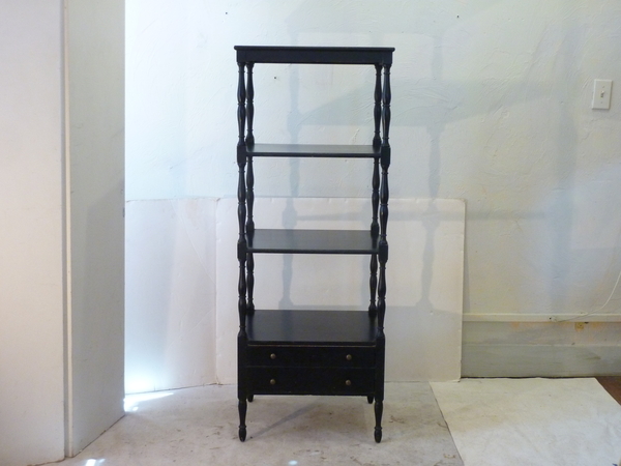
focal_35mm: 45
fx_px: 807
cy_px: 233
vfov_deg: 32.2
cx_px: 310
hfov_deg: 42.1
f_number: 3.7
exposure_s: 1/15
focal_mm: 7.3
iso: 400
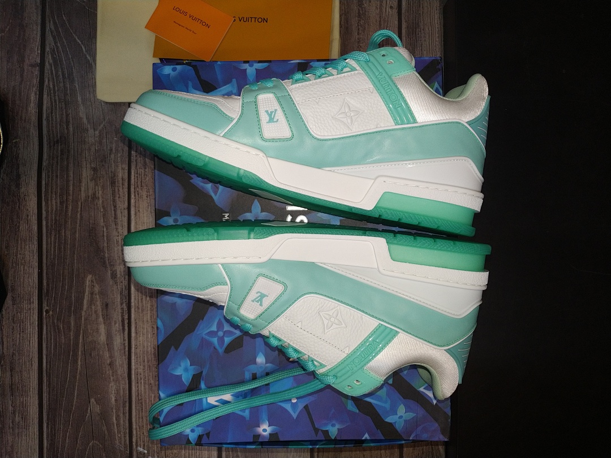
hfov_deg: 71.6
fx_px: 424
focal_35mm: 24
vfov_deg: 56.8
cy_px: 229
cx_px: 306
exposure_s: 1/100
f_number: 1.9
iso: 200
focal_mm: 3.94
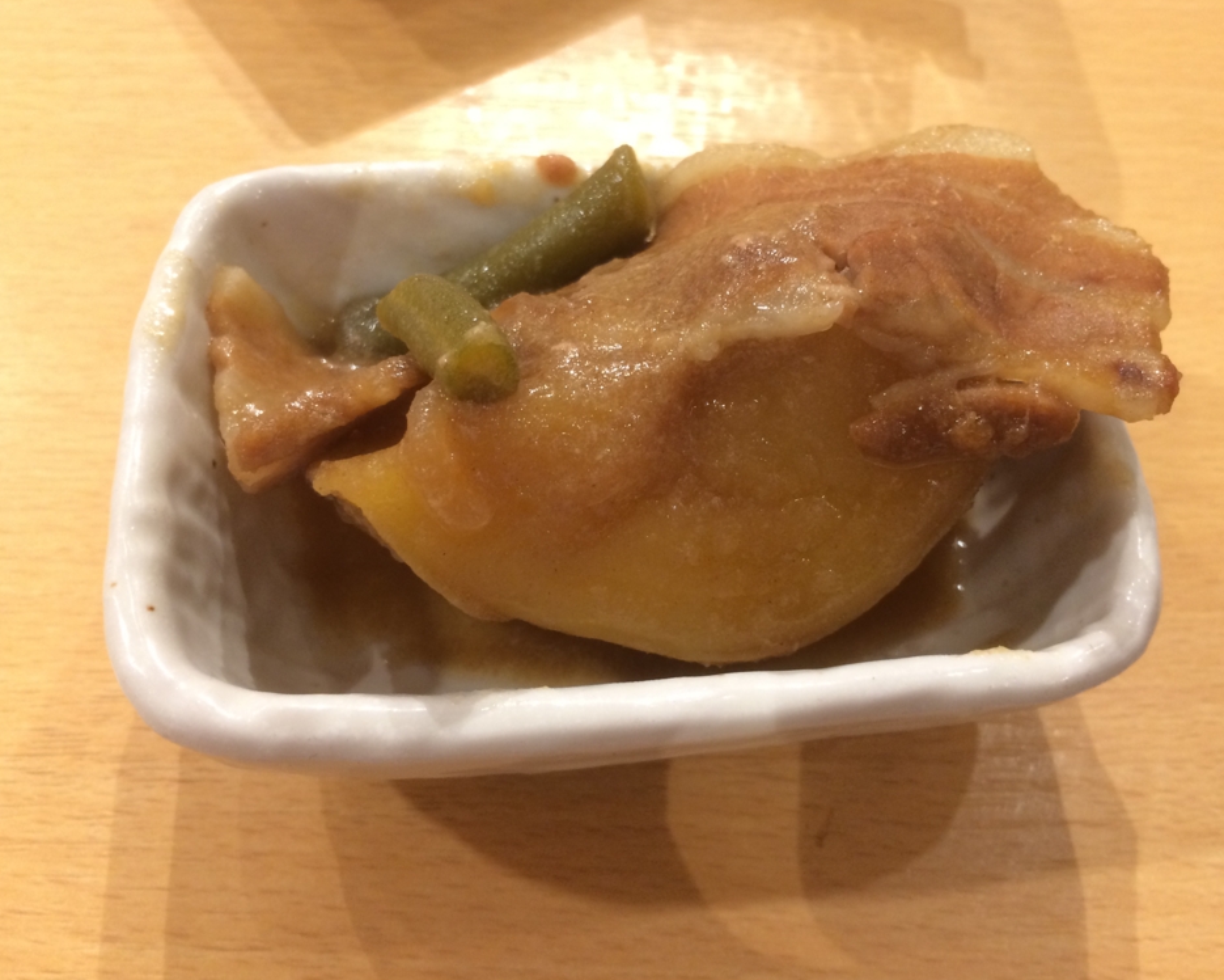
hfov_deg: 57.1
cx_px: 648
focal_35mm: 31
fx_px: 1123
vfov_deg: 47.1
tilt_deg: -59.0
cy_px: 489
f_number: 2.2
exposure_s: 1/30
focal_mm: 4.15
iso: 125
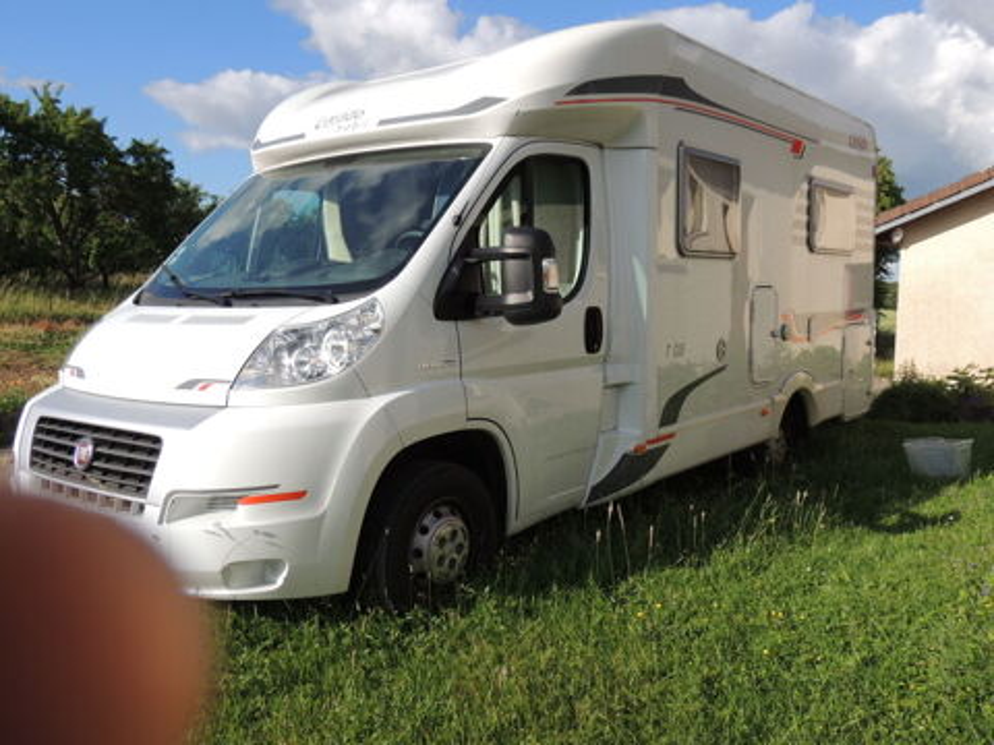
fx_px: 861
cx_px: 497
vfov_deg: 46.8
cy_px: 372
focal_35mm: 30
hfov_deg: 60.0
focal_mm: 5.3
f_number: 3.1
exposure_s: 1/1250
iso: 100
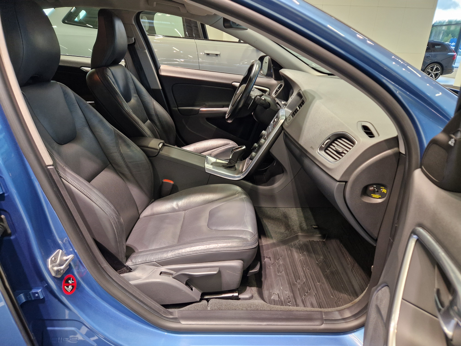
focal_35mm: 23
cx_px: 230
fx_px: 306
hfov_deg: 73.9
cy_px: 173
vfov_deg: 58.9
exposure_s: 1/100
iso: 250
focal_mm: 5.4
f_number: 1.8
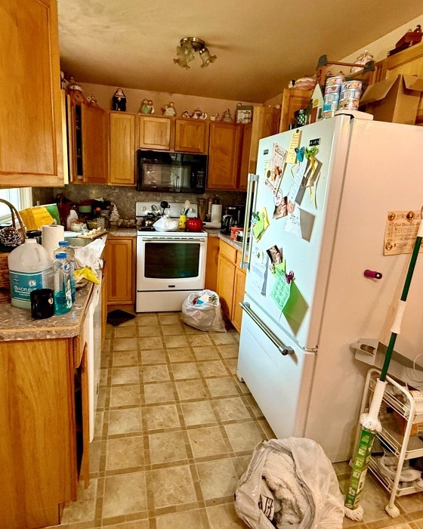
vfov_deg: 80.3
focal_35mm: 20
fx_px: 313
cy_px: 249
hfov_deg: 68.0
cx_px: 199
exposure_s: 1/60
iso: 500
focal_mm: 2.22
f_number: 2.2
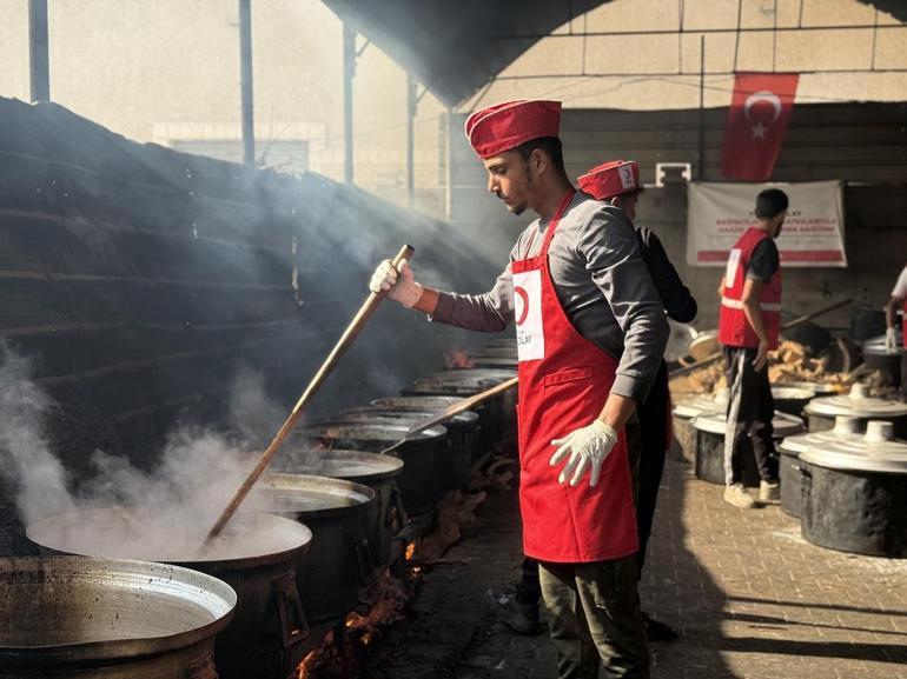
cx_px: 454
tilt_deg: -2.0
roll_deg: -0.3
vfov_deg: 30.2
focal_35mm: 48
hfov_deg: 39.7
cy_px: 340
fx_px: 1257
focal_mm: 6.76
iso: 64
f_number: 1.78
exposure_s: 1/846
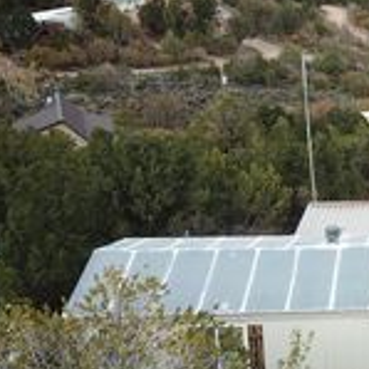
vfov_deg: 22.4
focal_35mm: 77
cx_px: 525
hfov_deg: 19.9
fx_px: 929
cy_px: 140
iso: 100
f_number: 2.2
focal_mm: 4.73
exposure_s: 1/420
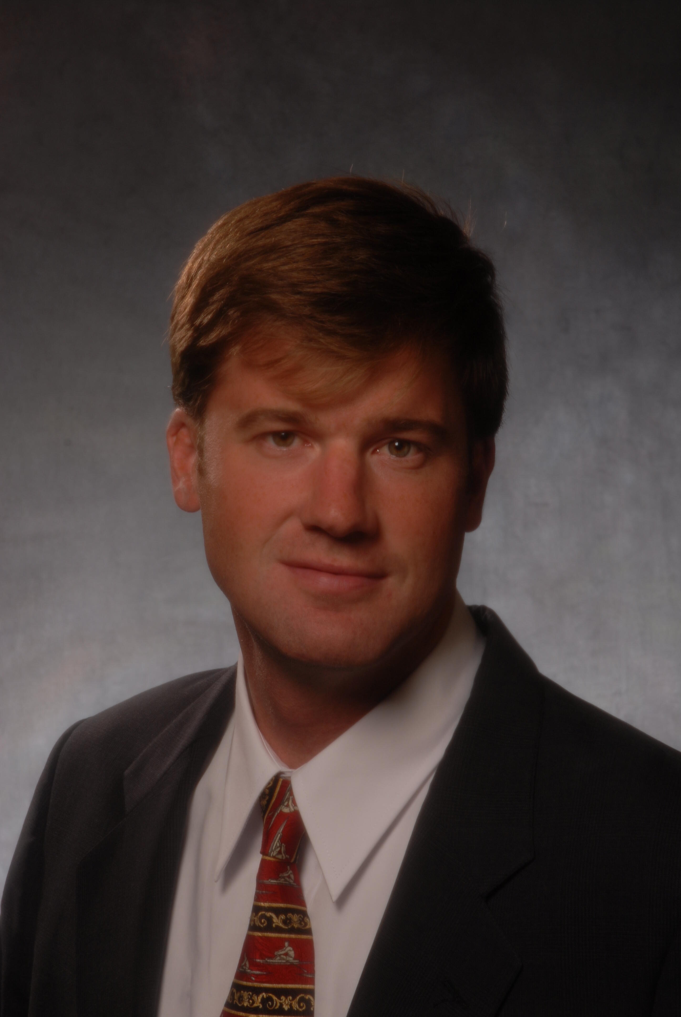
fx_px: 4456
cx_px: 340
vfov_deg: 13.0
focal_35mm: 158
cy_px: 508
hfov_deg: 8.7
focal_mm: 105
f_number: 13
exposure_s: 1/160
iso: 100
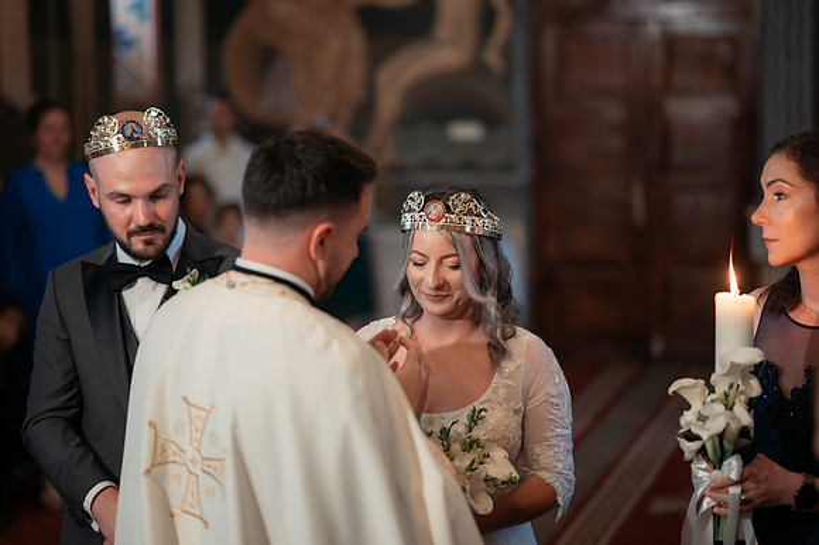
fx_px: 1933
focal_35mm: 85
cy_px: 272
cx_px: 410
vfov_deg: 16.1
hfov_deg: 23.9
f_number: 1.8
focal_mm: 85
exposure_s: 1/200
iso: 1600
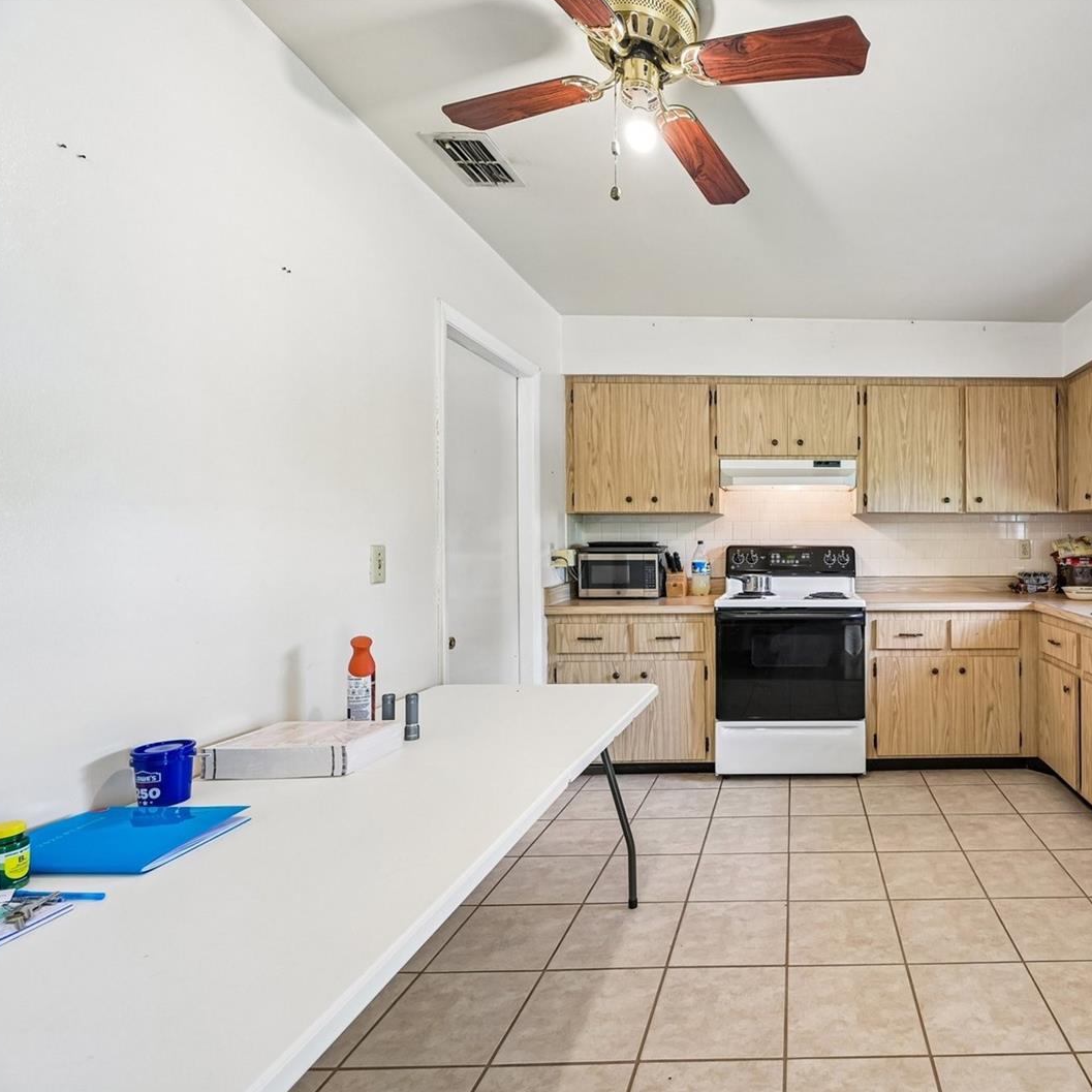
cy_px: 543
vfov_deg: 80.7
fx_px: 642
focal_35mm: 18
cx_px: 813
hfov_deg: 75.2
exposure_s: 1/10
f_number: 8
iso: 400
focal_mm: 14
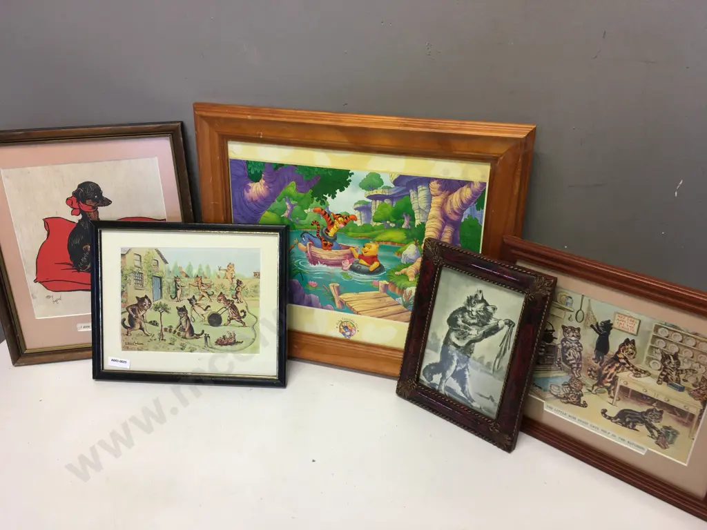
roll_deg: +0.8
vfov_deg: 48.2
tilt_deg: -26.2
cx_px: 354
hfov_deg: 61.7
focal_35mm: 29
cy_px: 265
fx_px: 592
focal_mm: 4.15
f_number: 2.2
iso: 32
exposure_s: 1/33
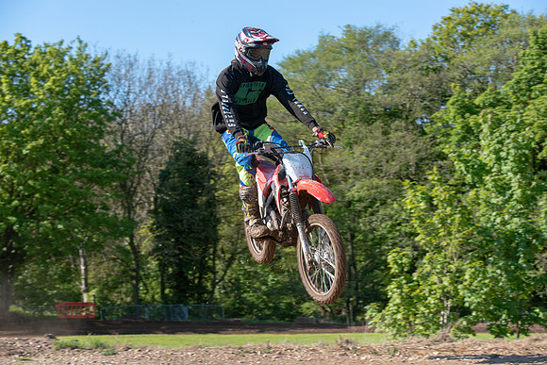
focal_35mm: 70
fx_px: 1064
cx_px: 274
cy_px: 182
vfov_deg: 19.5
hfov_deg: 28.8
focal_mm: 70
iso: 200
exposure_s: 1/400
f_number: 6.3
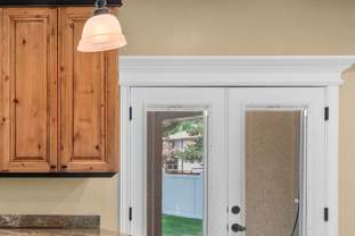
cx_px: -190
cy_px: 159
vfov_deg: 29.0
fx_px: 454
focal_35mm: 46
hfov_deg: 27.5
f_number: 7.1
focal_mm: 14
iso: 500
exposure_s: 1/10
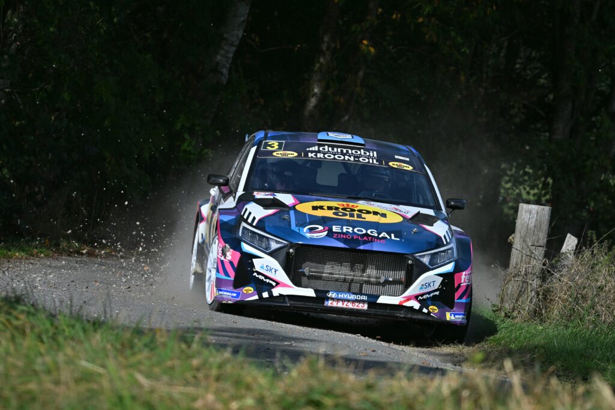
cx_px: 308
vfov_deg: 7.1
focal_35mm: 194
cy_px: 205
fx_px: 3314
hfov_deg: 10.6
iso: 100
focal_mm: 194
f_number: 5.6
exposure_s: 1/1000
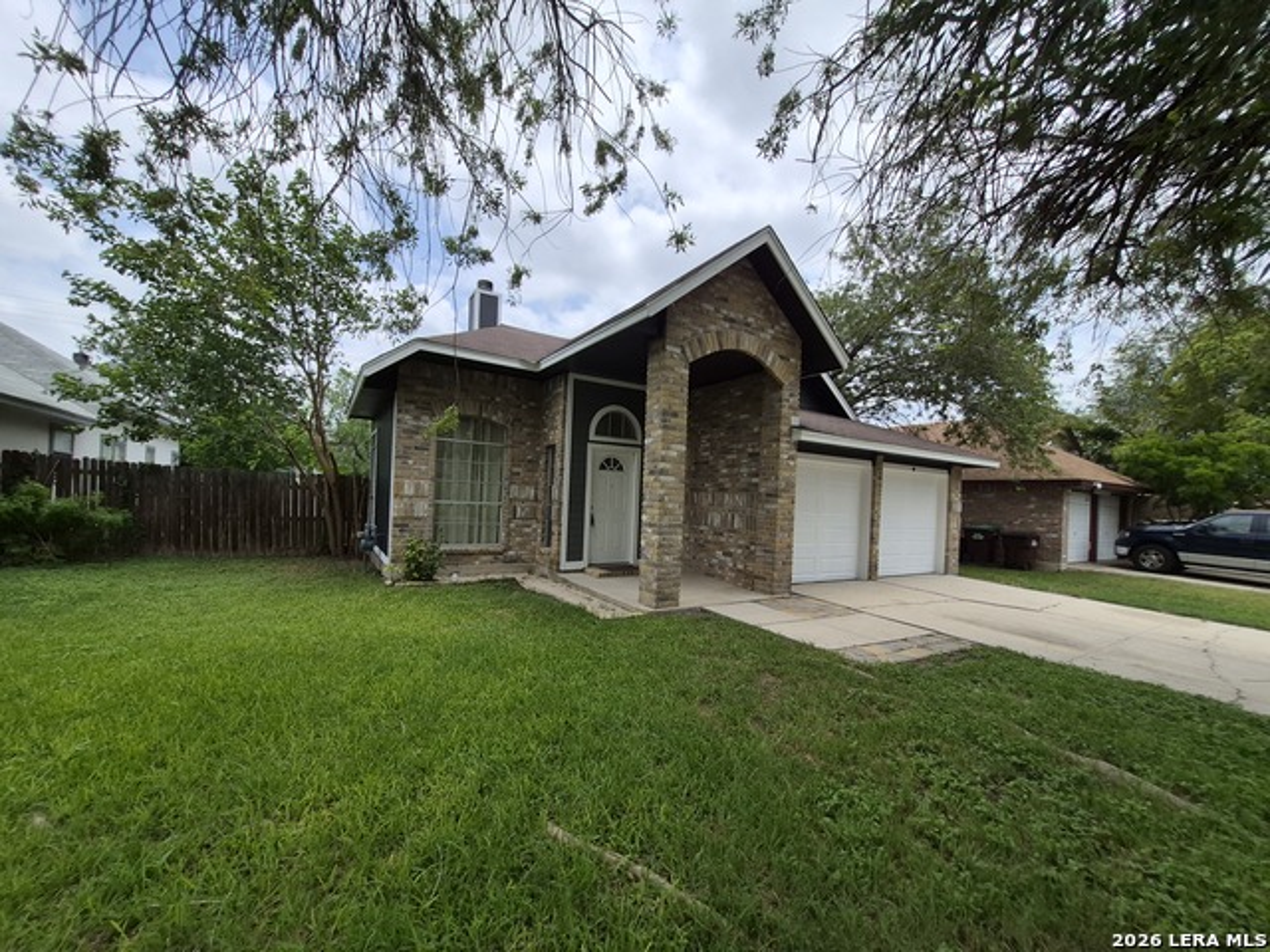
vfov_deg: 89.9
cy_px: 476
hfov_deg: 106.2
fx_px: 477
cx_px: 635
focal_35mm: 13
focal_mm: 1.74
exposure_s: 1/2400
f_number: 2.2
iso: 40
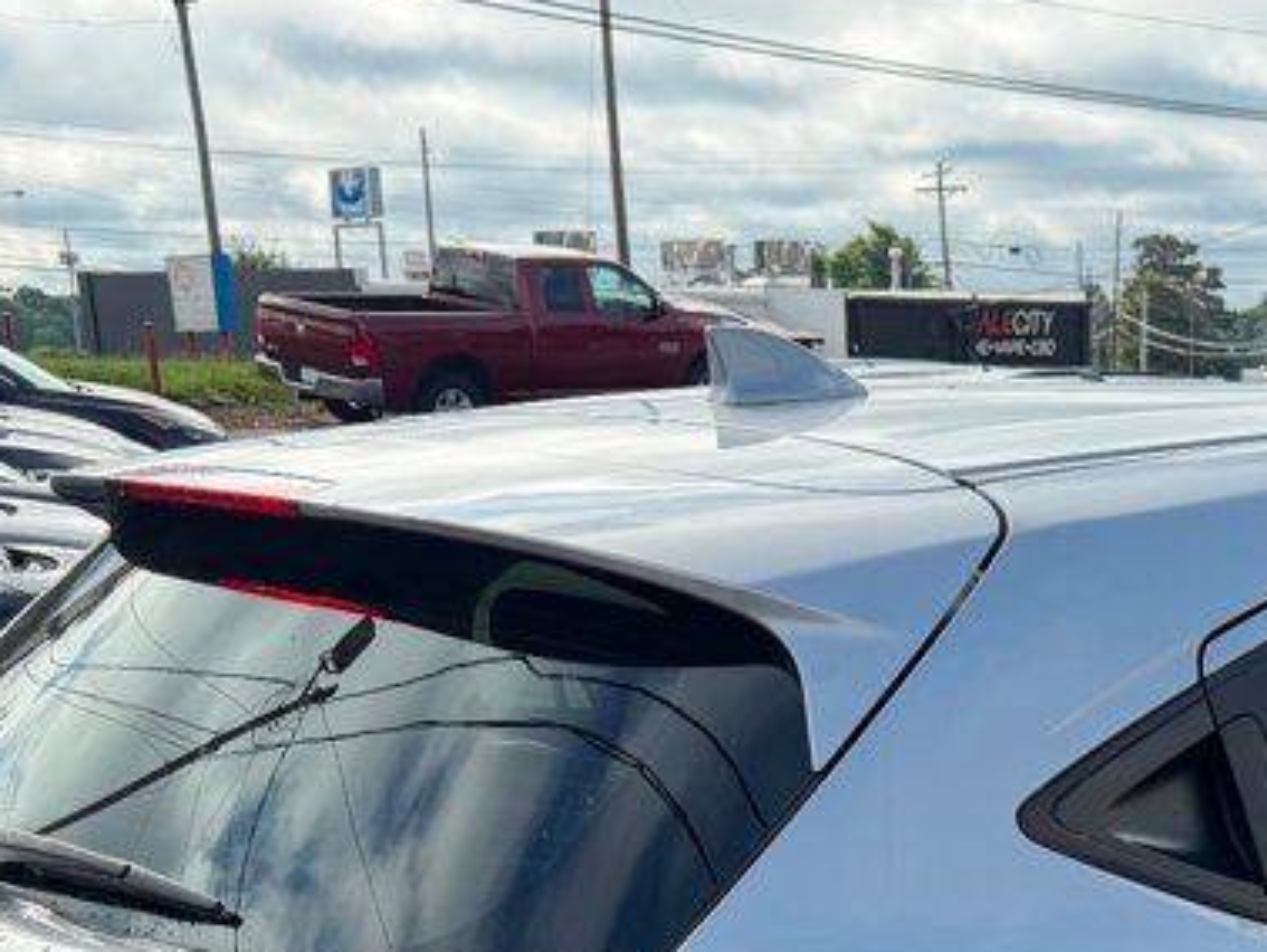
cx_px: 1173
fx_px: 2381
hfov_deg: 28.5
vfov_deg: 20.8
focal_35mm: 65
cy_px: 1190
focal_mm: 6.76
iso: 100
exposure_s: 1/2445
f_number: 1.78
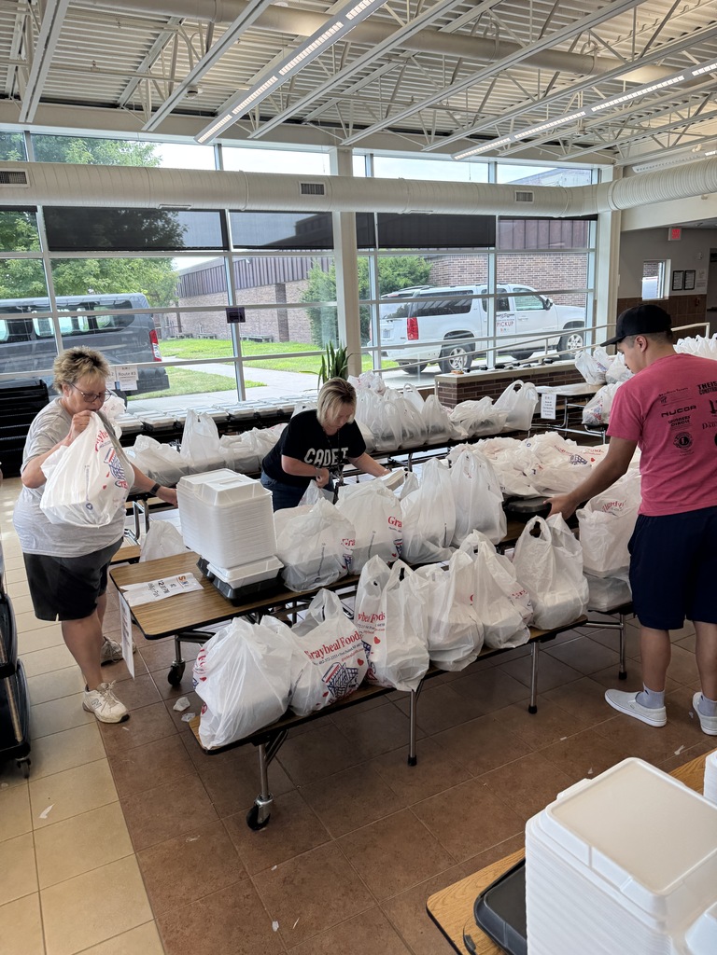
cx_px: 358
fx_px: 663
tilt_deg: -12.5
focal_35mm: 24
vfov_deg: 71.6
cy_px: 478
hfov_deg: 56.8
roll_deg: +4.1
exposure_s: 1/128
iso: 50
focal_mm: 6.76
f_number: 1.78
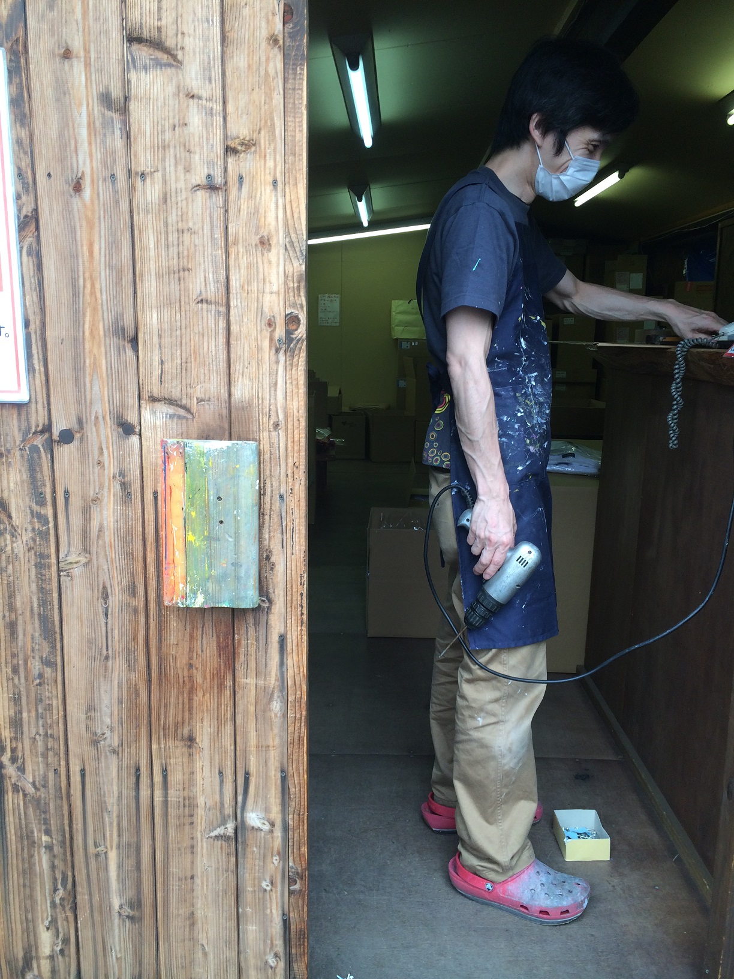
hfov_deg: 46.8
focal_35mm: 30
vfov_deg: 60.0
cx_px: 367
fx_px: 848
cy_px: 490
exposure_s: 1/120
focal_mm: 4.12
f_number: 2.2
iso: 40
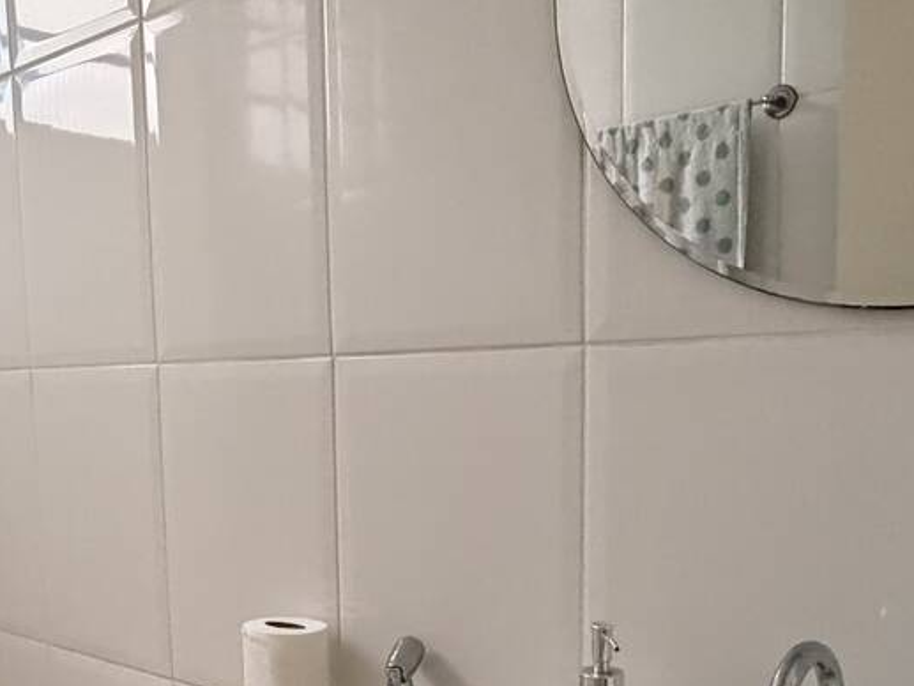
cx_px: 322
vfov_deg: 36.1
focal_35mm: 39
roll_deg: +2.1
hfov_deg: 47.2
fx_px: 1030
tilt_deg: -7.9
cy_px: 500
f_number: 2.2
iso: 640
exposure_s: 1/60
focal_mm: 2.22
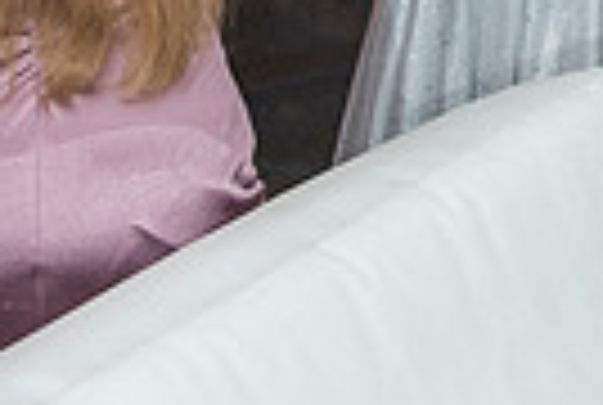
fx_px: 2568
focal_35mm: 153
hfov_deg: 12.9
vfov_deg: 8.4
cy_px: -476
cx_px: 808
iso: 800
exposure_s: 1/100
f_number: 4
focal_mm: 34
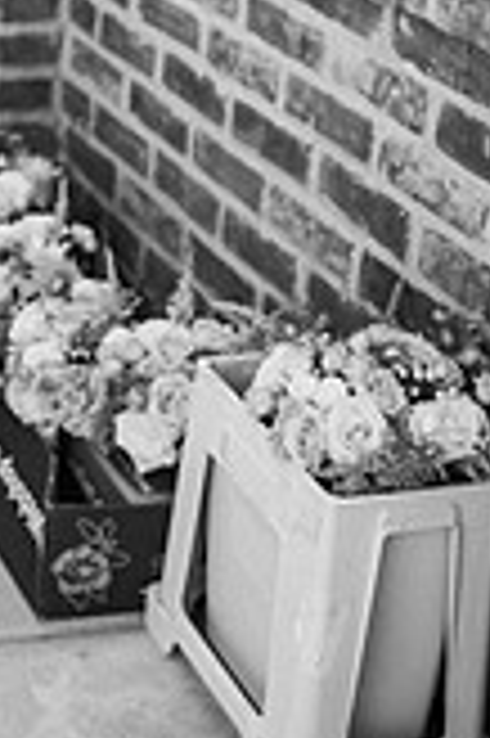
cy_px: 18
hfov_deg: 13.6
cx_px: -166
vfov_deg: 20.6
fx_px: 1964
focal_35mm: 96
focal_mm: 35
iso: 100
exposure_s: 1/640
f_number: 2.8
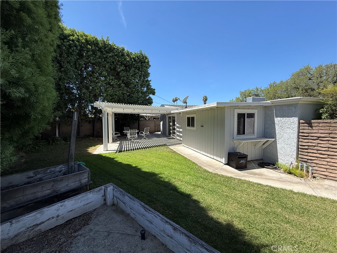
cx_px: 168
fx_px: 136
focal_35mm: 14
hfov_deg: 102.1
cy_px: 126
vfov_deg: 85.7
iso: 50
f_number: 2.2
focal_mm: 2.22
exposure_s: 1/1339
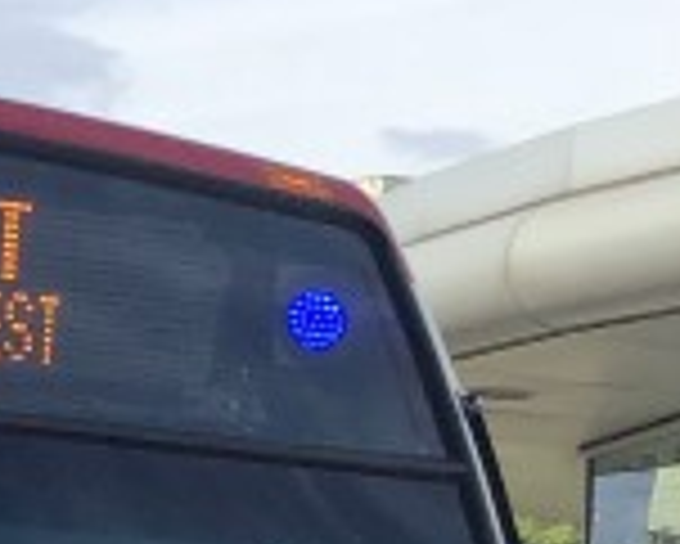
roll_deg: -4.8
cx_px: -865
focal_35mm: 205
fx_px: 4128
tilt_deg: -2.9
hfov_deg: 8.7
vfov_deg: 7.4
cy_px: 931
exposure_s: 1/840
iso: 25
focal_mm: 3.3
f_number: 2.4
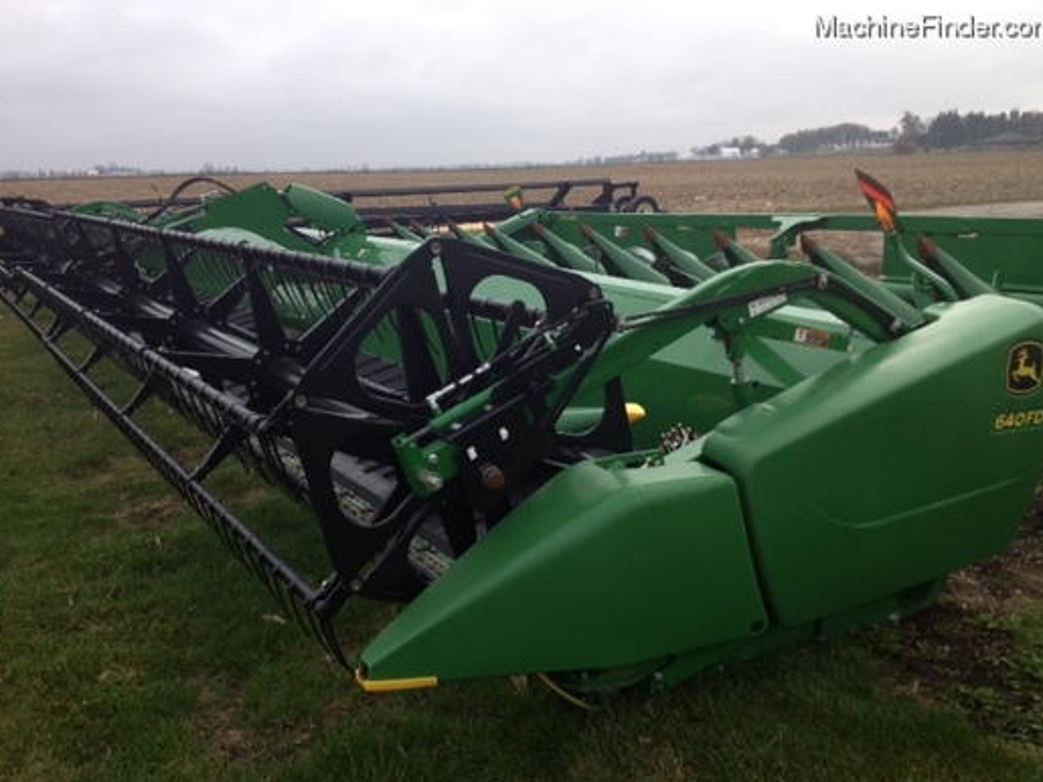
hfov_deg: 50.1
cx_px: 504
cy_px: 411
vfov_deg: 38.6
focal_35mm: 37
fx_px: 1115
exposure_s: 1/562
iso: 50
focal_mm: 4.28
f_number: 2.4
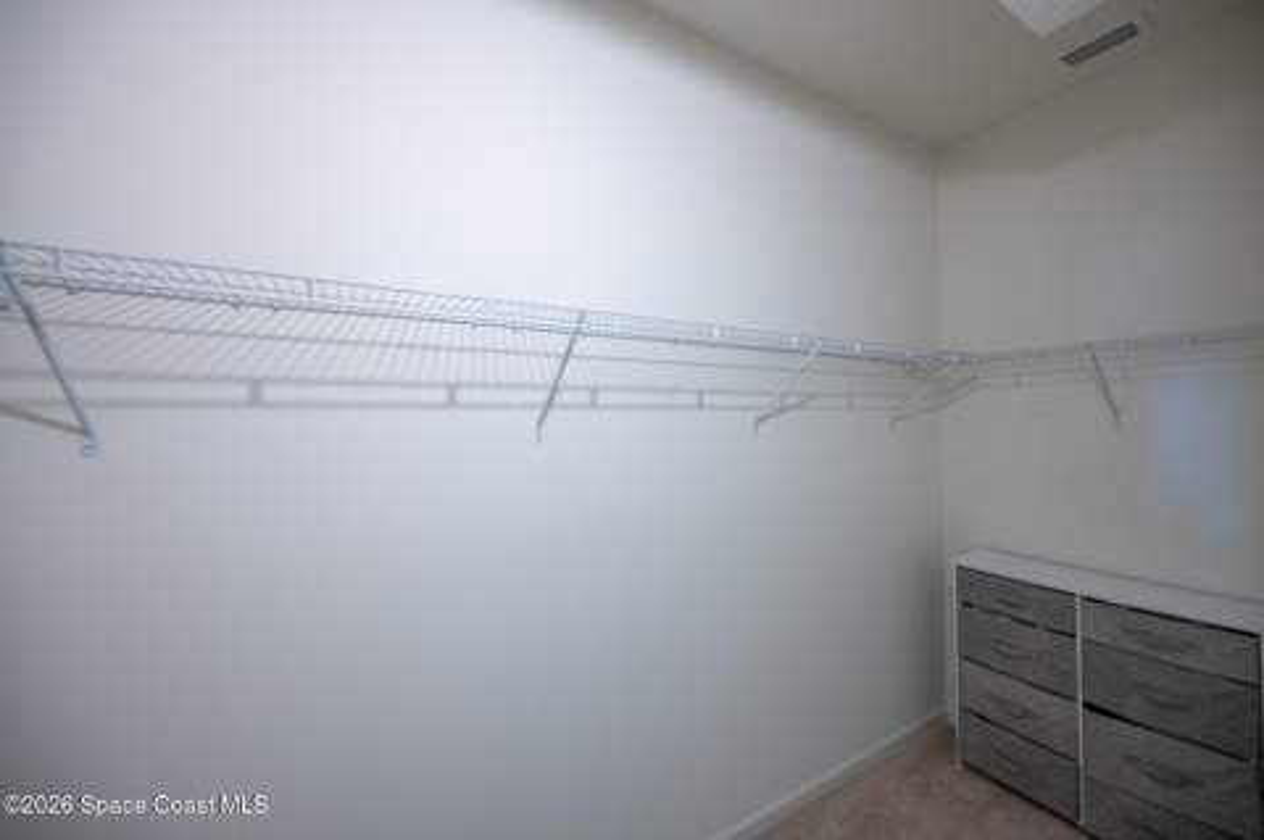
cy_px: 420
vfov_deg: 81.1
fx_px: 491
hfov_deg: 104.3
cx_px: 632
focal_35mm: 14
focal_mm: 14
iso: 200
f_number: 5
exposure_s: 1/40
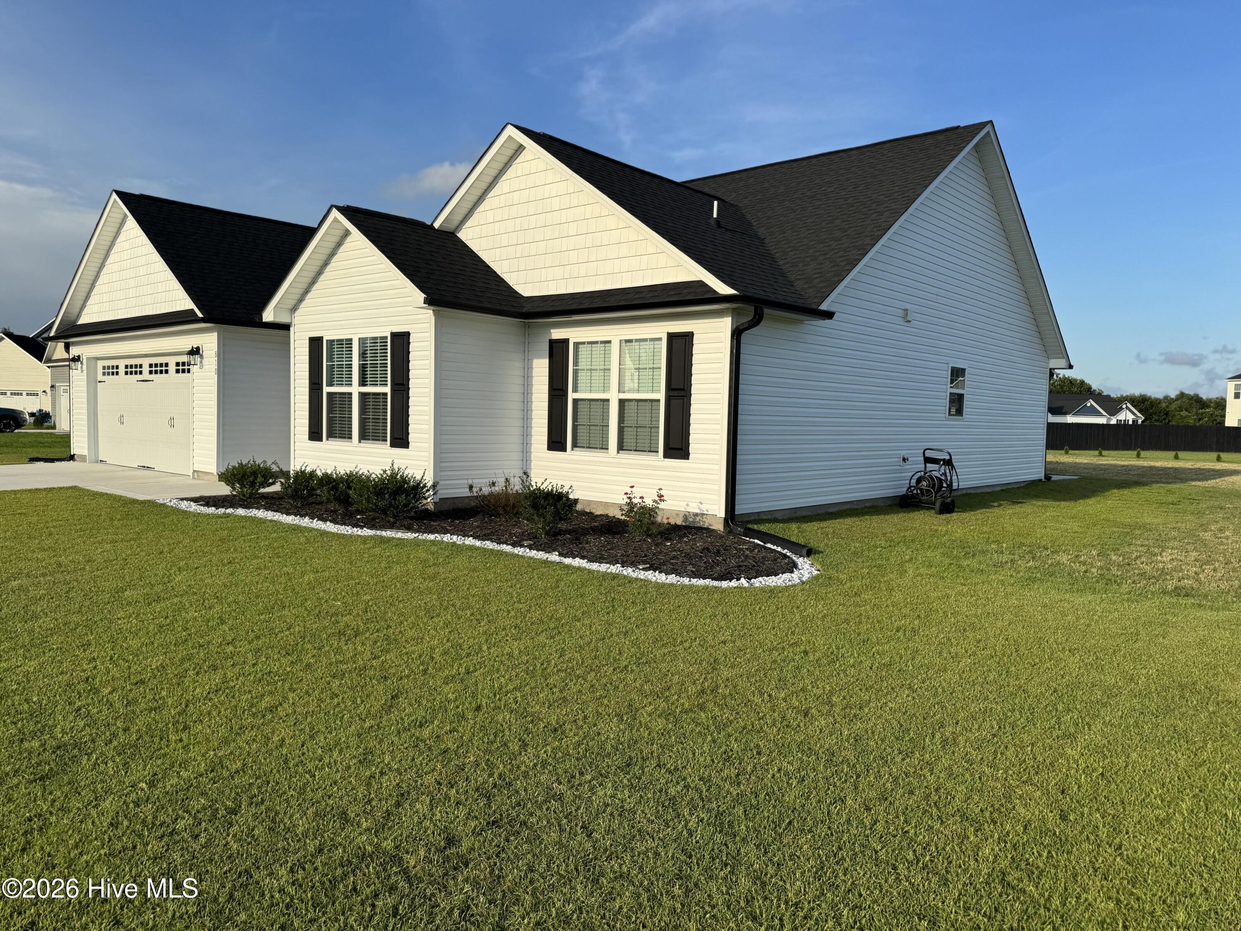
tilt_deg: -4.2
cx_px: 620
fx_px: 860
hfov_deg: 71.6
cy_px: 466
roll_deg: -1.8
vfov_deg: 56.8
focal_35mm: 24
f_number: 1.78
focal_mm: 6.76
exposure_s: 1/3247
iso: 80
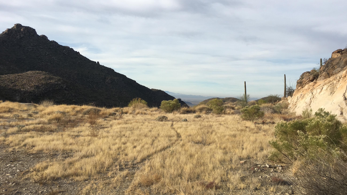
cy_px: 89
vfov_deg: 36.6
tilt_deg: +2.6
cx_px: 174
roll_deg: -2.0
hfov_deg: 61.0
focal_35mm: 32
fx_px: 294
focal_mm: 4.15
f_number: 2.2
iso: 25
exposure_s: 1/1241
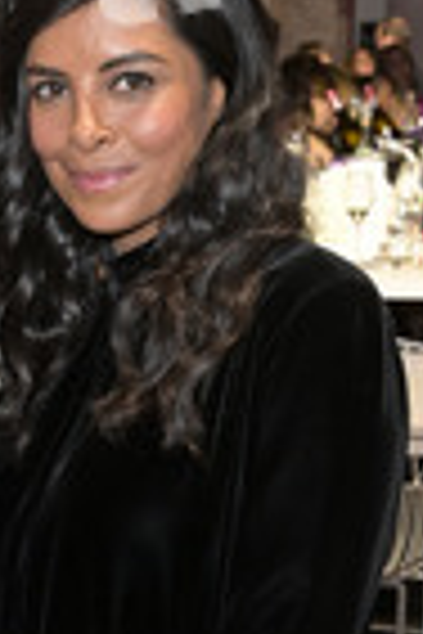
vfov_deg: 18.6
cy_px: 594
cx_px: -99
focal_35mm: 108
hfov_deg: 12.4
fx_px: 1903
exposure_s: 1/50
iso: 1600
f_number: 5.6
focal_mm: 38
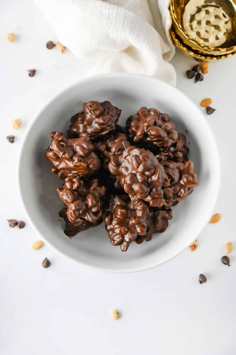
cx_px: 118
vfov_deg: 38.2
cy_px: 178
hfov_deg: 26.0
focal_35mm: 52
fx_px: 512
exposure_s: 1/160
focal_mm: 52
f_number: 4.5
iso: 640
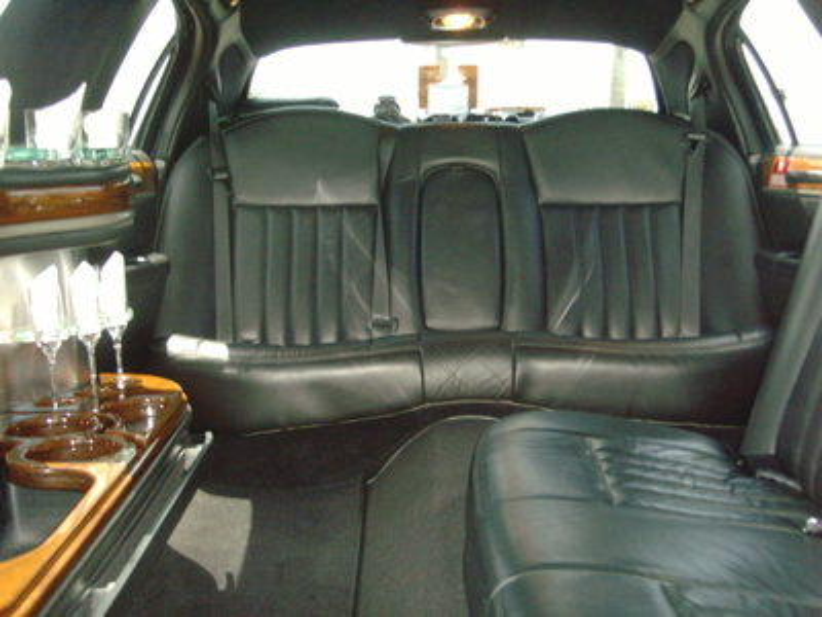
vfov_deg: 29.1
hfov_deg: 38.2
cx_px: 411
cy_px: 308
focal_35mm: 50
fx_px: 1187
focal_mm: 8.8
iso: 400
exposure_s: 1/45
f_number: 3.8
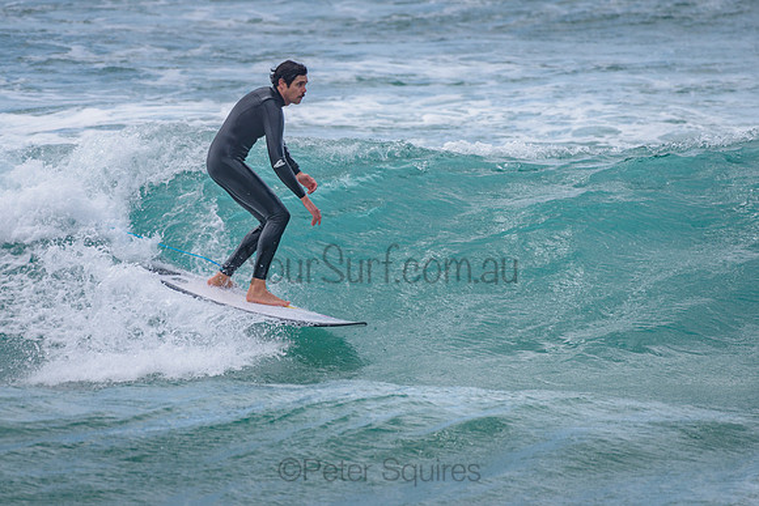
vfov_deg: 2.2
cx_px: 296
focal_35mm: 613
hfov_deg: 3.4
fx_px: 12925
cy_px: 231
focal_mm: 500
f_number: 5.6
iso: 125
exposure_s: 1/1600
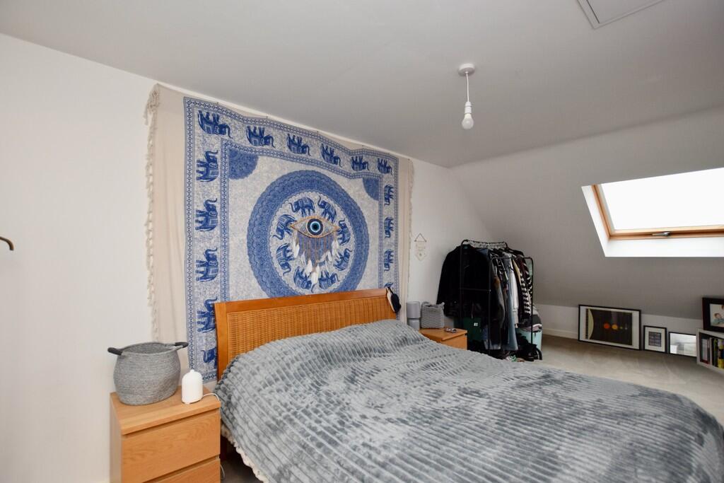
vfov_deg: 77.3
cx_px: 362
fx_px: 302
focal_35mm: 15
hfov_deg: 100.4
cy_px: 242
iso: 800
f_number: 4
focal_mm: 10
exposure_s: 1/60
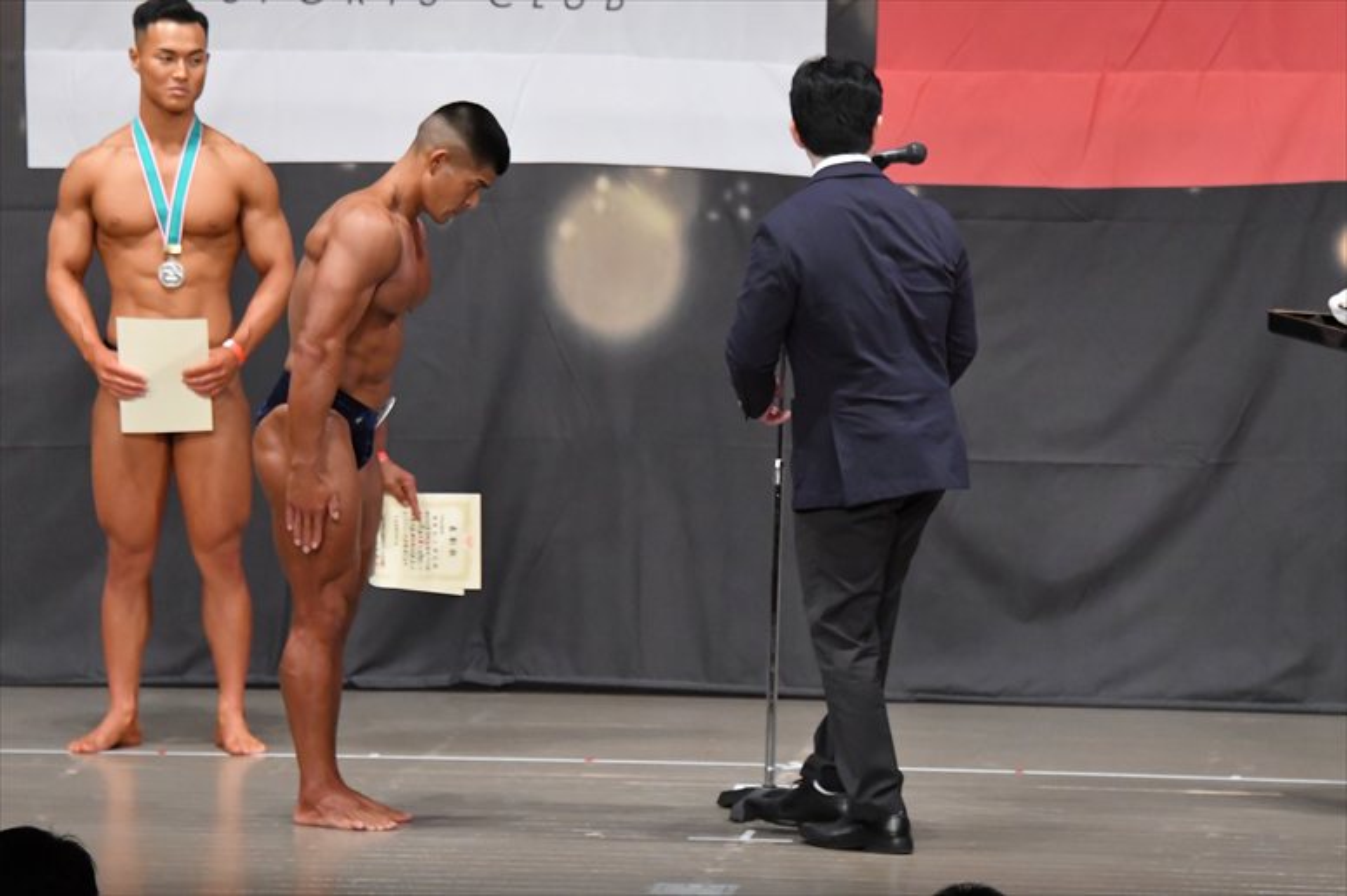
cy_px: 448
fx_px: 7555
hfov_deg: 10.2
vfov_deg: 6.8
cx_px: 674
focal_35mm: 202
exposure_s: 1/400
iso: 6400
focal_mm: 135
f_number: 5.6
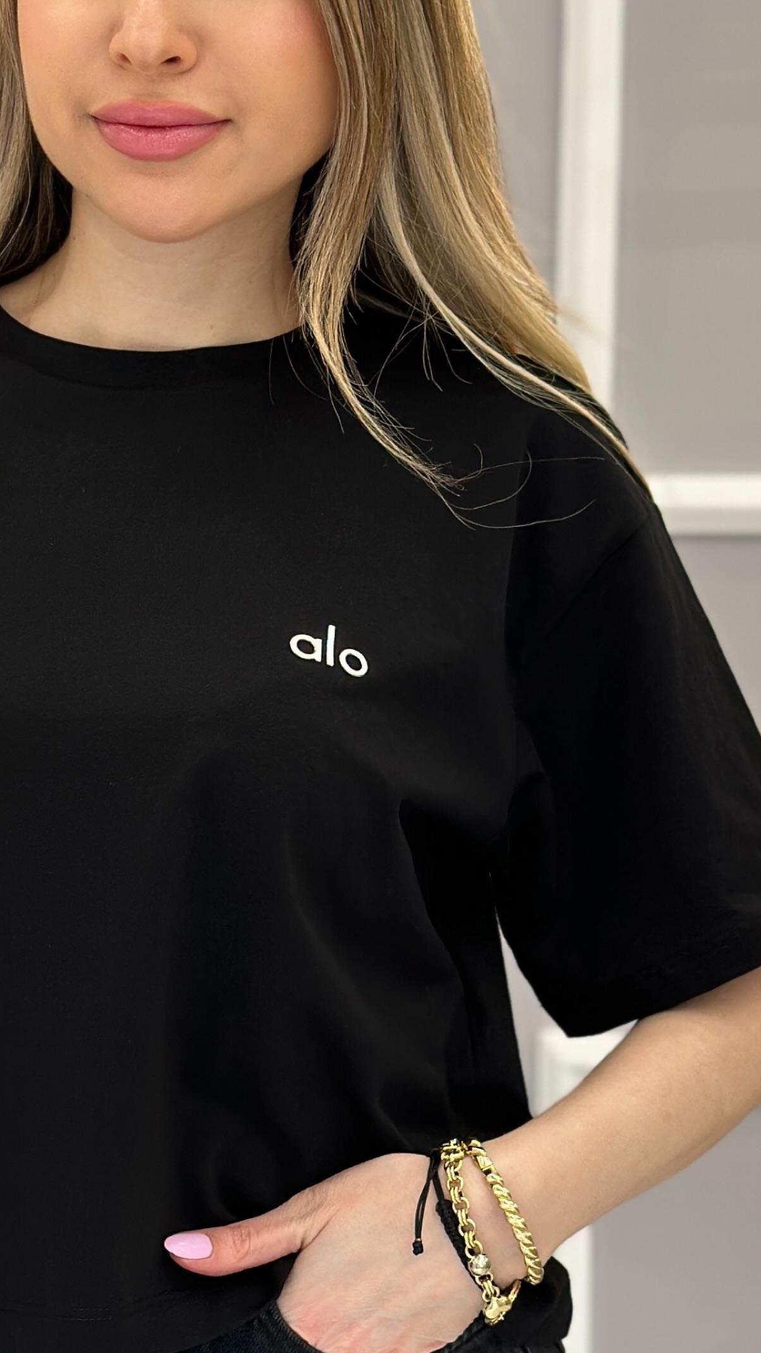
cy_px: 882
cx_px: 126
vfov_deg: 21.5
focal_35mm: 99
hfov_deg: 12.2
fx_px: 3552
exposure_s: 1/100
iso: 80
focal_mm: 6.86
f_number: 1.78
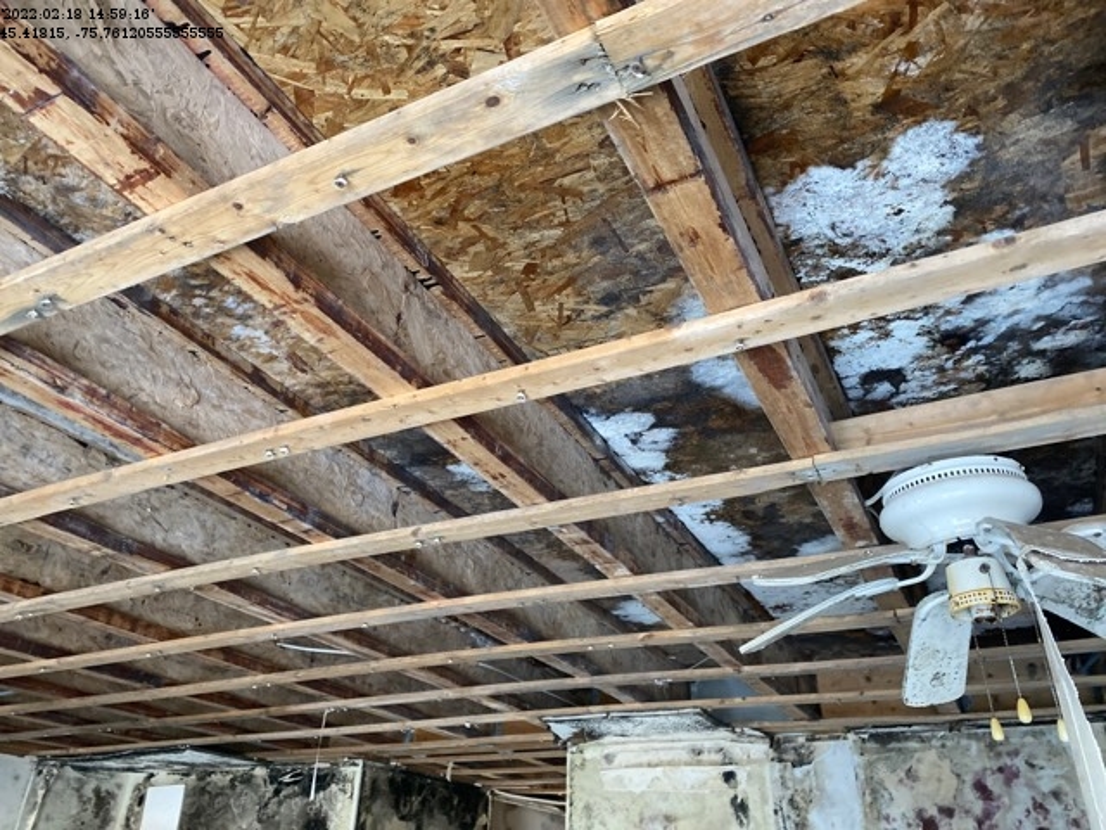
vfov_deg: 53.1
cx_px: 553
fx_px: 831
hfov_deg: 67.3
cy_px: 415
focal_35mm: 26
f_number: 1.8
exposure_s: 1/50
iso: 400
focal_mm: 4.25
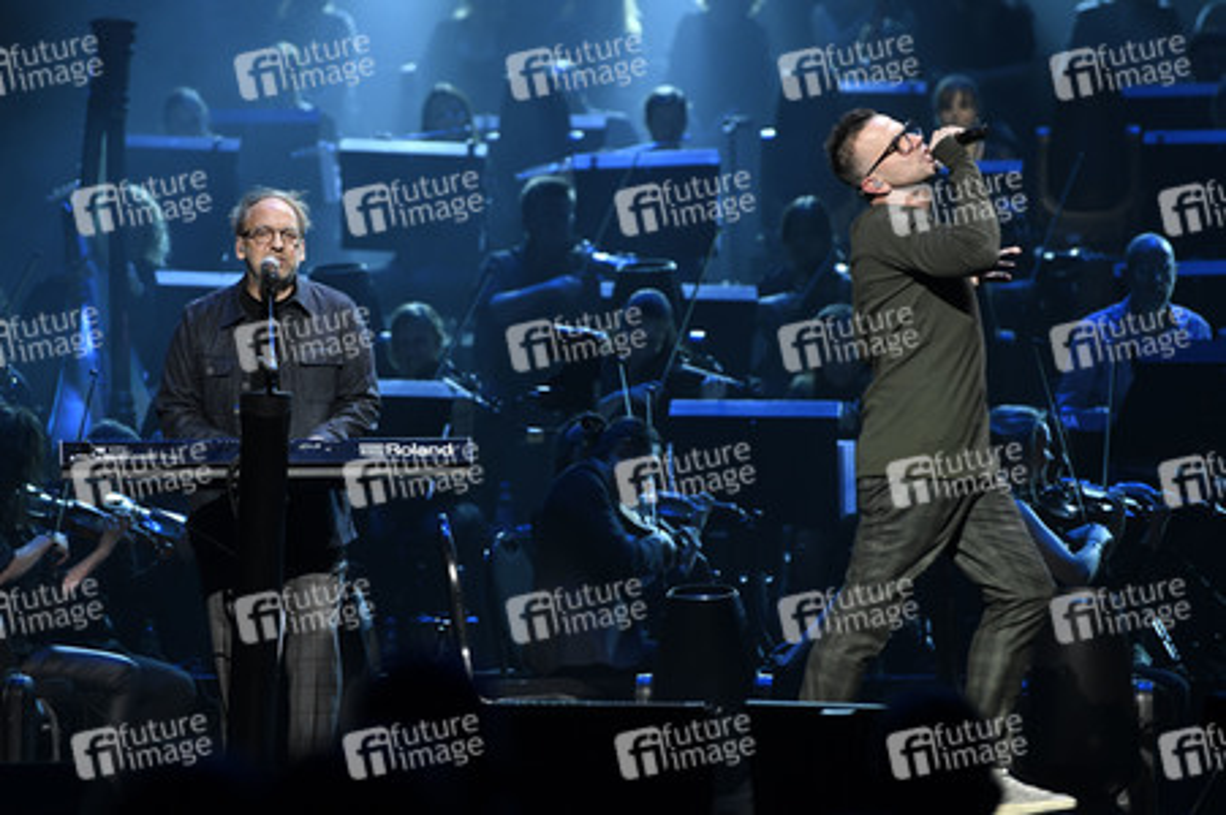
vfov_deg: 6.9
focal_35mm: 200
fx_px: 6806
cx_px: 613
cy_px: 408
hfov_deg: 10.3
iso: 1600
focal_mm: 200
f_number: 3.5
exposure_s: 1/500
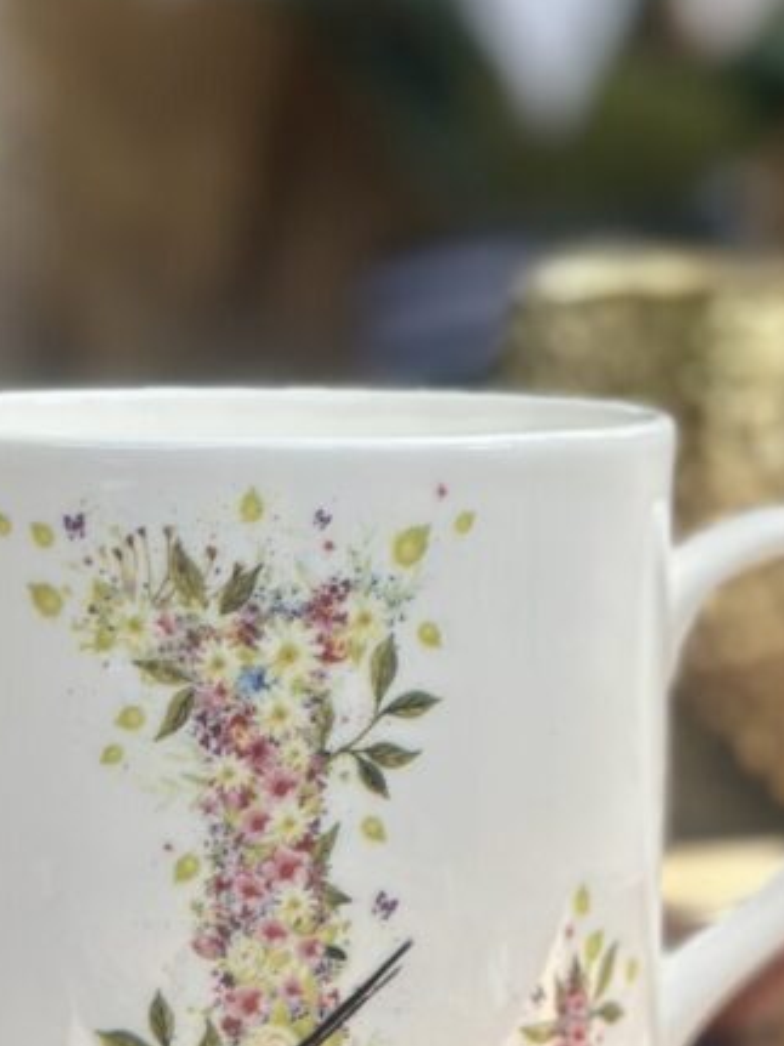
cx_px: 255
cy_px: 716
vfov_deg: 17.2
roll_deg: -0.7
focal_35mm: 114
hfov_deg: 13.0
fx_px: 3444
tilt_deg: -9.6
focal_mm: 6.86
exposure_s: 1/1848
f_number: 1.78
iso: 80
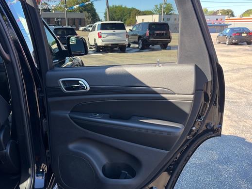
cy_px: 98
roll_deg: -2.0
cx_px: 121
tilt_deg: -15.2
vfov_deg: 44.2
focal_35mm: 32
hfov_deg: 56.8
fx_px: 233
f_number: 1.6
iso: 40
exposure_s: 1/195
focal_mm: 5.96
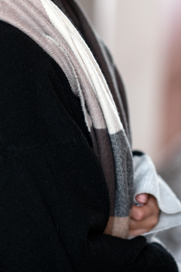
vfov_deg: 11.2
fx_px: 1380
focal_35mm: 183
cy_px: 28
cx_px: 29
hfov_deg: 7.5
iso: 1000
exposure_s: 1/250
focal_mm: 85
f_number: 1.8
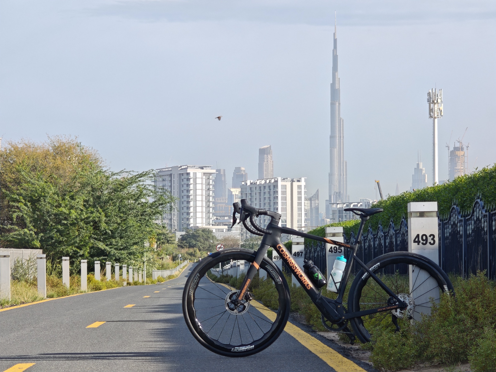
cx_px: 248
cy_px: 186
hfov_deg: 16.4
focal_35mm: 120
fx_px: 1719
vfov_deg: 12.3
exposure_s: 1/472
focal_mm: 9
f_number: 2
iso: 50
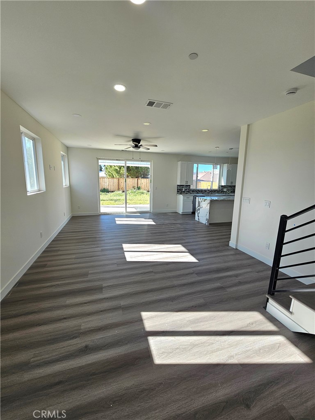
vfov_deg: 106.2
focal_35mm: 13
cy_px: 210
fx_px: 158
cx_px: 158
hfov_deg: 89.9
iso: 50
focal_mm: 2.2
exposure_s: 1/169
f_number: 2.2
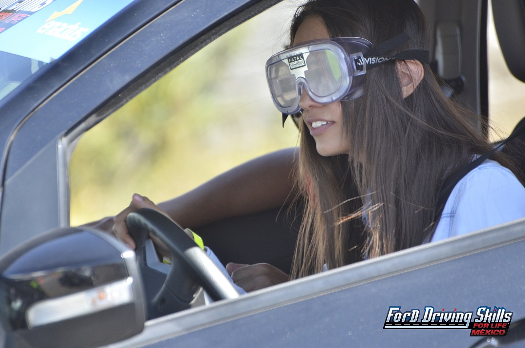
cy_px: 174
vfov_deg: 3.7
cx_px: 262
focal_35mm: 375
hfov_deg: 5.5
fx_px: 5459
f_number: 6.3
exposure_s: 1/400
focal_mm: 250
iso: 400
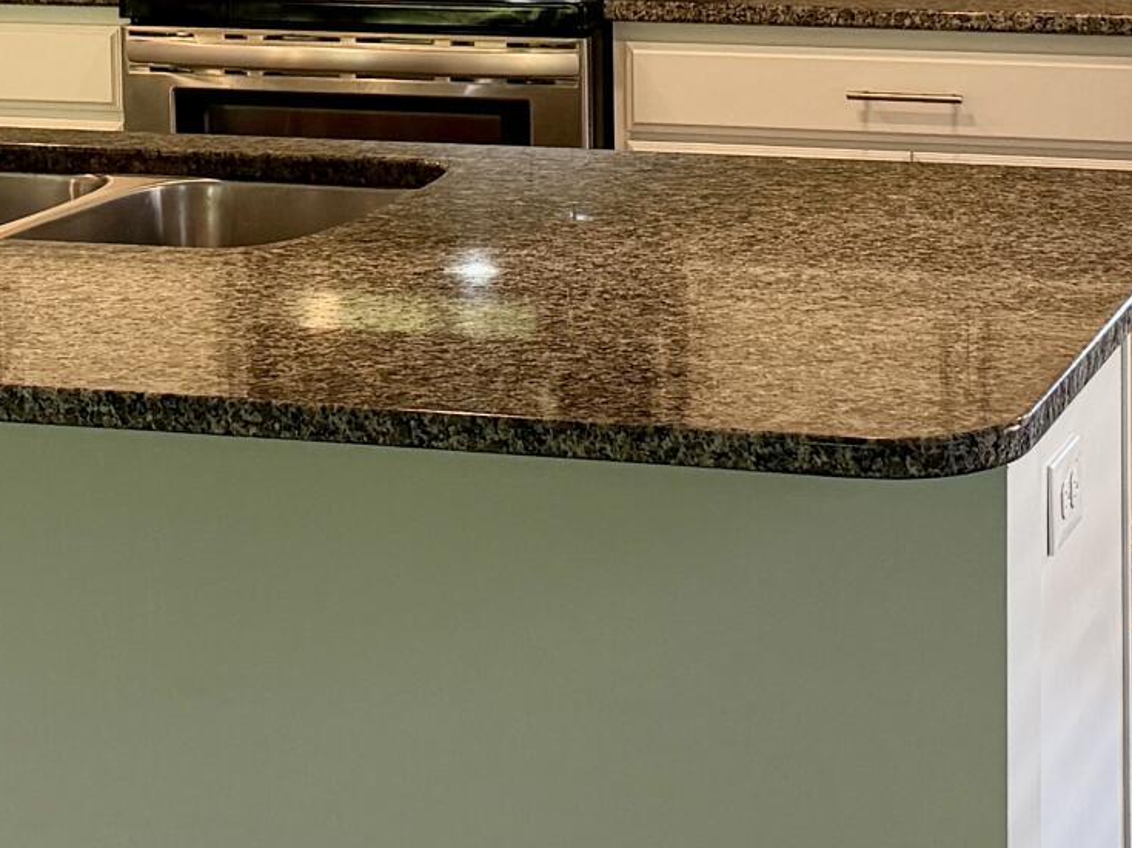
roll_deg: +0.1
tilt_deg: -6.7
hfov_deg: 20.0
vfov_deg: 14.8
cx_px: 715
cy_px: -18
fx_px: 3204
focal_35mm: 98
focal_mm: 6.76
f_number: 1.78
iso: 250
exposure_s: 1/120
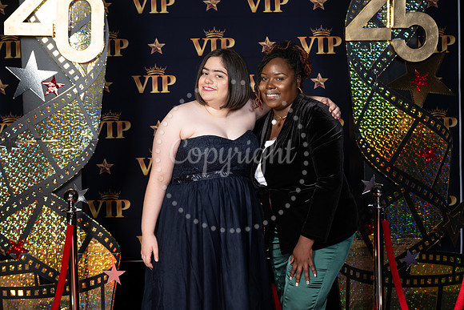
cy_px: 155
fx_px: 799
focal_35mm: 62
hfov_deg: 32.4
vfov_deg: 21.9
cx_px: 232
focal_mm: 62
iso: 400
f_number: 8
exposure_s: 1/80
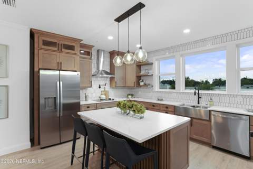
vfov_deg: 70.4
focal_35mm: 17
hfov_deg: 93.3
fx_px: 119
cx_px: 126
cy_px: 84
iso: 800
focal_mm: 17
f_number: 8
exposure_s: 1/13
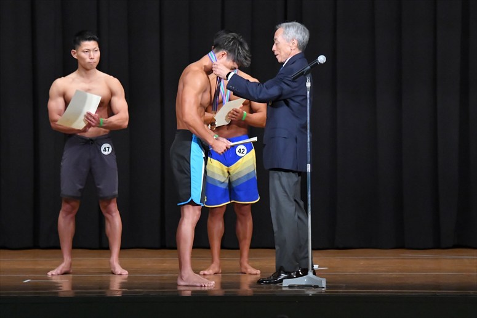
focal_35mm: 202
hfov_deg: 10.2
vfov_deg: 6.8
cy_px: 159
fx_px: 2675
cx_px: 238
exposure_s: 1/400
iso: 8000
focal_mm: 135
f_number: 5.6
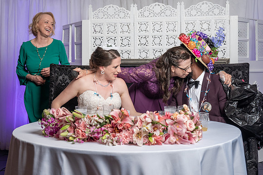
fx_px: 429
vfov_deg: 23.0
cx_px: 131
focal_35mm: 59
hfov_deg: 34.1
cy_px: 60
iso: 1600
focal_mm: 44
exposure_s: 1/200
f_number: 5.6
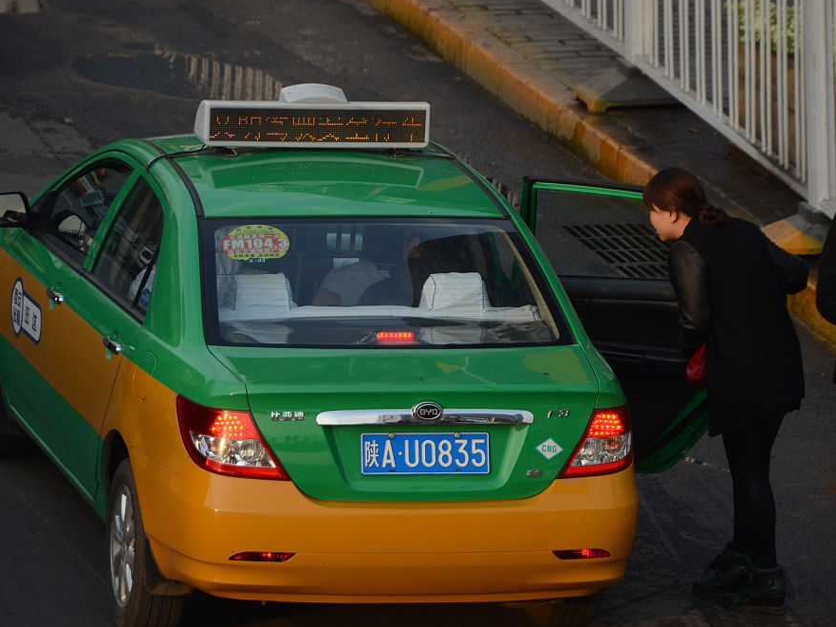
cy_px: 342
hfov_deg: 5.0
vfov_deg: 3.8
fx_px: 9493
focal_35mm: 393
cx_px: 465
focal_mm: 200
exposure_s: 1/320
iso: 200
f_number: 5.6
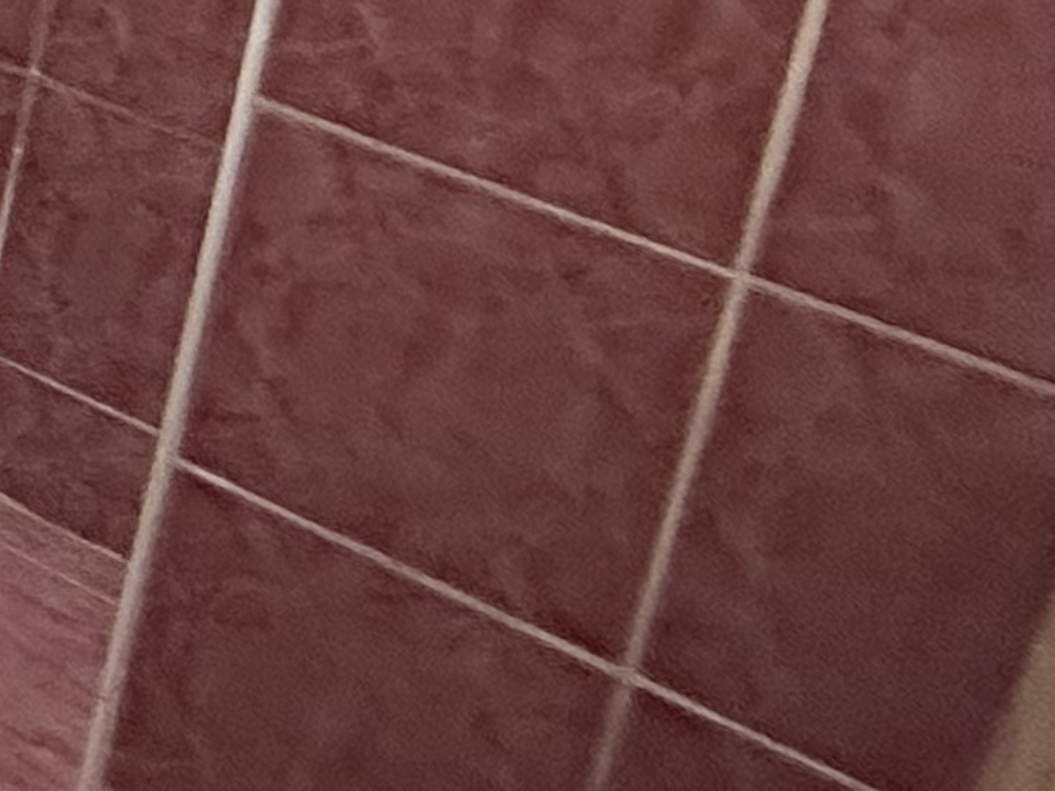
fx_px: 2316
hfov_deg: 13.3
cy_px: -731
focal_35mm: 76
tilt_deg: -10.4
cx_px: -1756
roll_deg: -1.0
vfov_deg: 15.8
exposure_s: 1/50
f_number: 2.2
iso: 640
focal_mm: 2.22
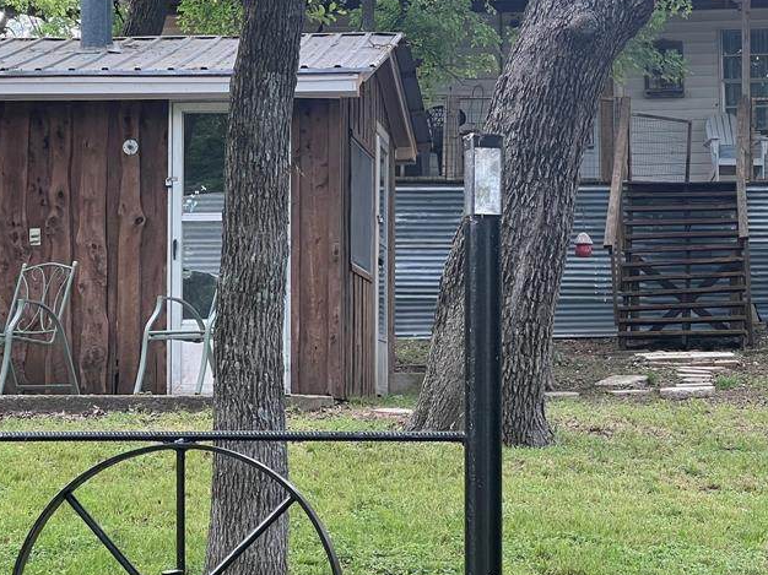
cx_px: 437
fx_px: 2794
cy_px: 177
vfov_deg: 11.7
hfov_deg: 15.6
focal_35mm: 126
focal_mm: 9
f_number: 2.8
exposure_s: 1/99
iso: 64
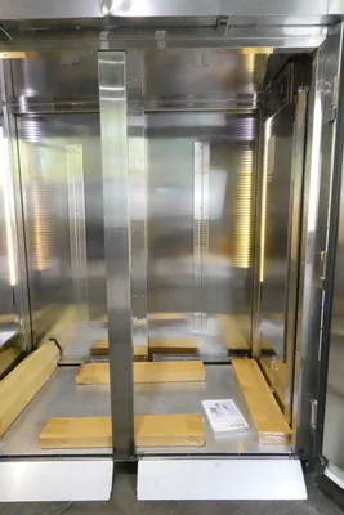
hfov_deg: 53.2
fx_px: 344
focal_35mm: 24
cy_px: 258
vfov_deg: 73.7
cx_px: 172
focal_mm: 9
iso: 5000
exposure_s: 1/30
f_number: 11
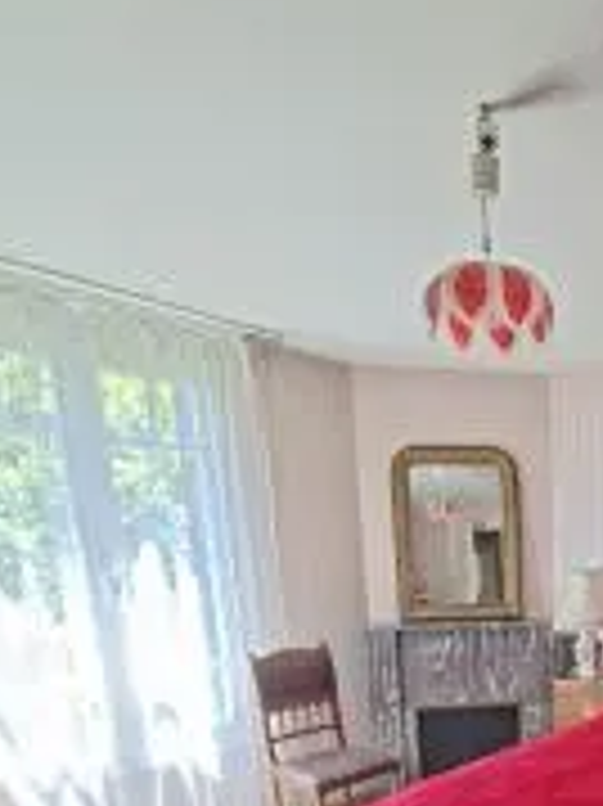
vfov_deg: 54.9
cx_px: 598
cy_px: 702
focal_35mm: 29
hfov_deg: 42.0
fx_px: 674
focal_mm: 1.74
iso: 125
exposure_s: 1/50
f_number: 2.2
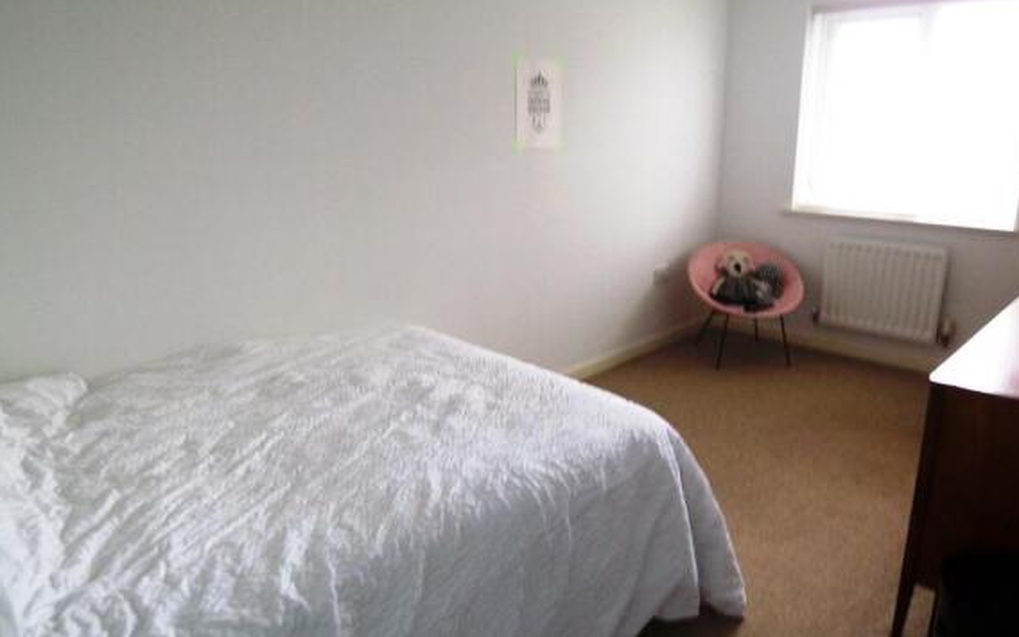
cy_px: 318
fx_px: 694
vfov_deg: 49.3
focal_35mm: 25
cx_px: 518
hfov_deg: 72.5
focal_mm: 3.8
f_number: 2.8
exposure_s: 1/30
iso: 125
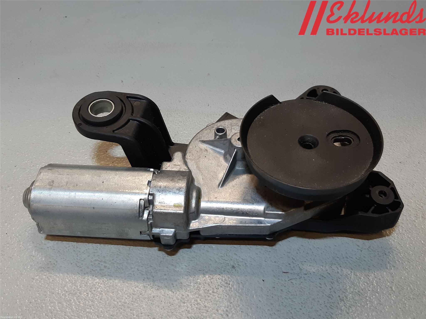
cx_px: 213
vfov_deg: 53.1
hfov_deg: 67.3
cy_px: 160
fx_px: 320
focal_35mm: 26
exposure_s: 1/100
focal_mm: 3.93
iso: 80
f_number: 1.7
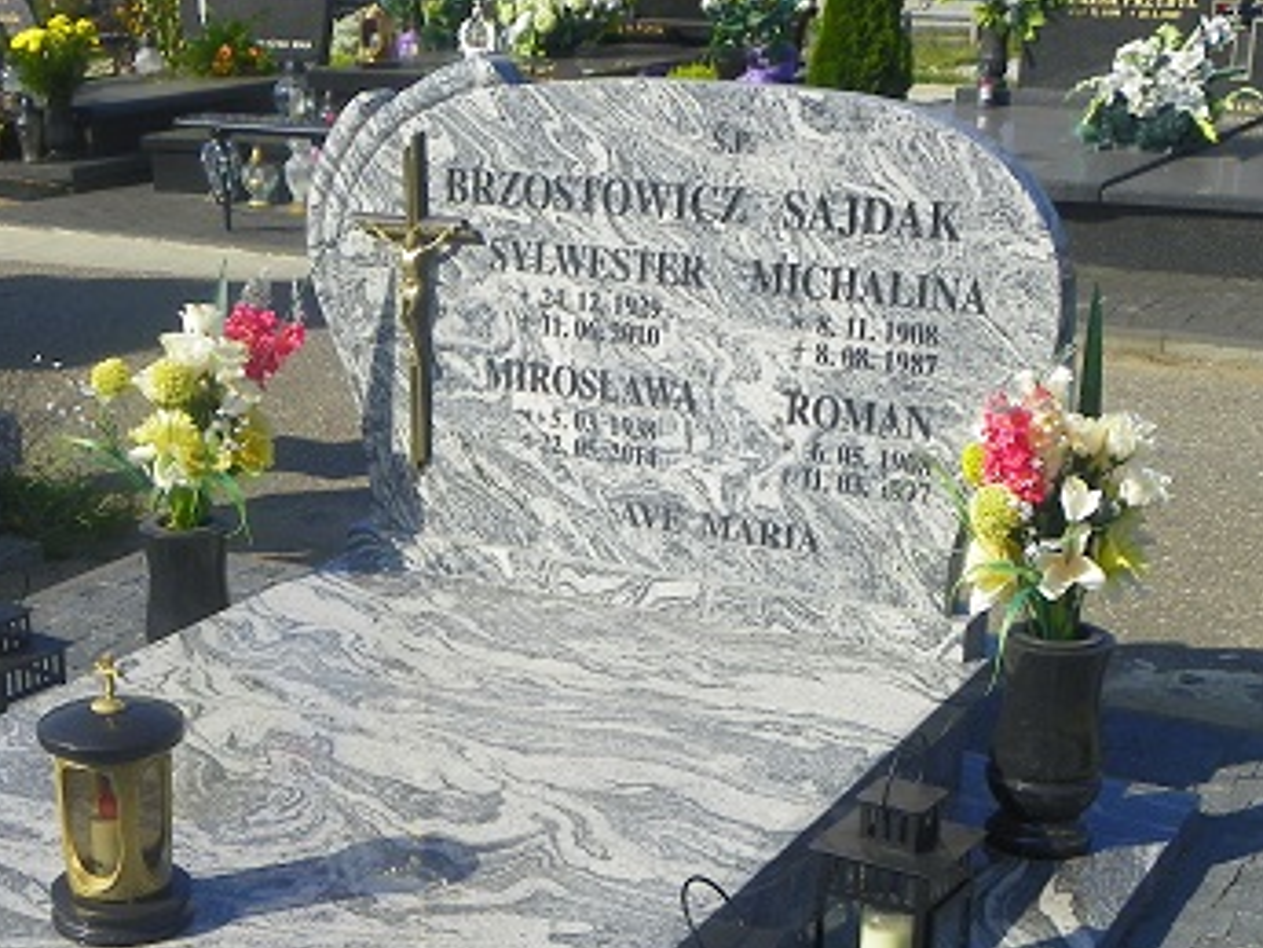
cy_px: 758
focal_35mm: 63
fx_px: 2299
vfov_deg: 23.0
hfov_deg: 30.5
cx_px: 428
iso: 64
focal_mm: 6.1
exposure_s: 1/320
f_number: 5
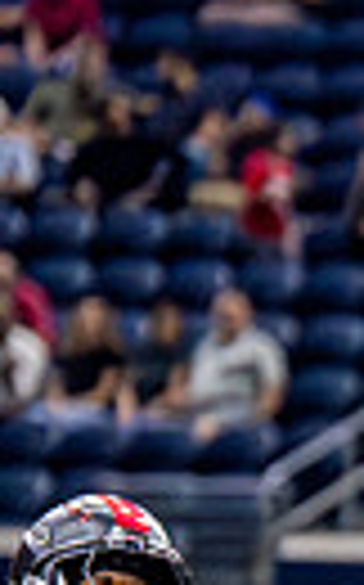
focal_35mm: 824
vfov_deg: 2.5
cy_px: 959
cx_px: 1221
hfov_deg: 1.6
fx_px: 13108
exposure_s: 1/2000
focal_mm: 129
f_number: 2.8
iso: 5000
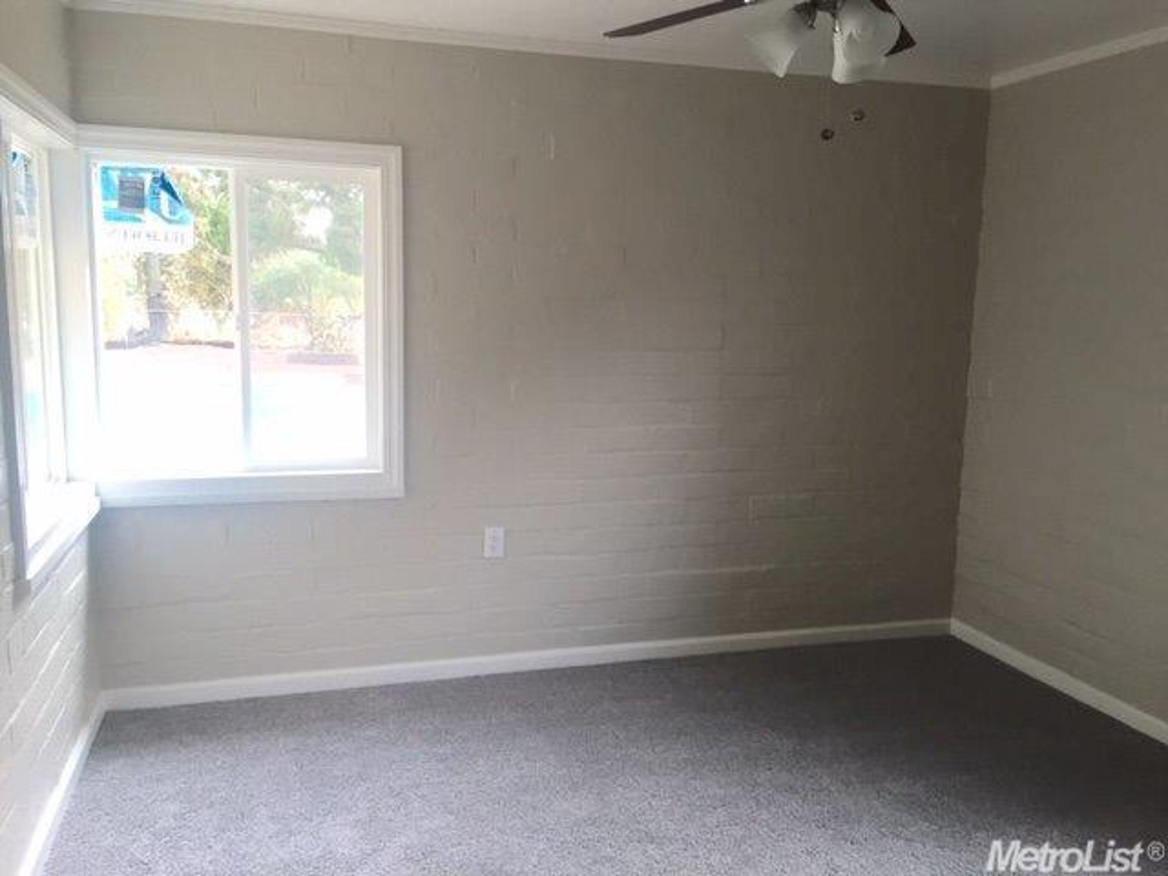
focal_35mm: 29
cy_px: 438
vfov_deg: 48.2
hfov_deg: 61.7
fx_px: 979
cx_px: 584
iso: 32
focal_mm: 4.15
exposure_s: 1/30
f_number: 2.2
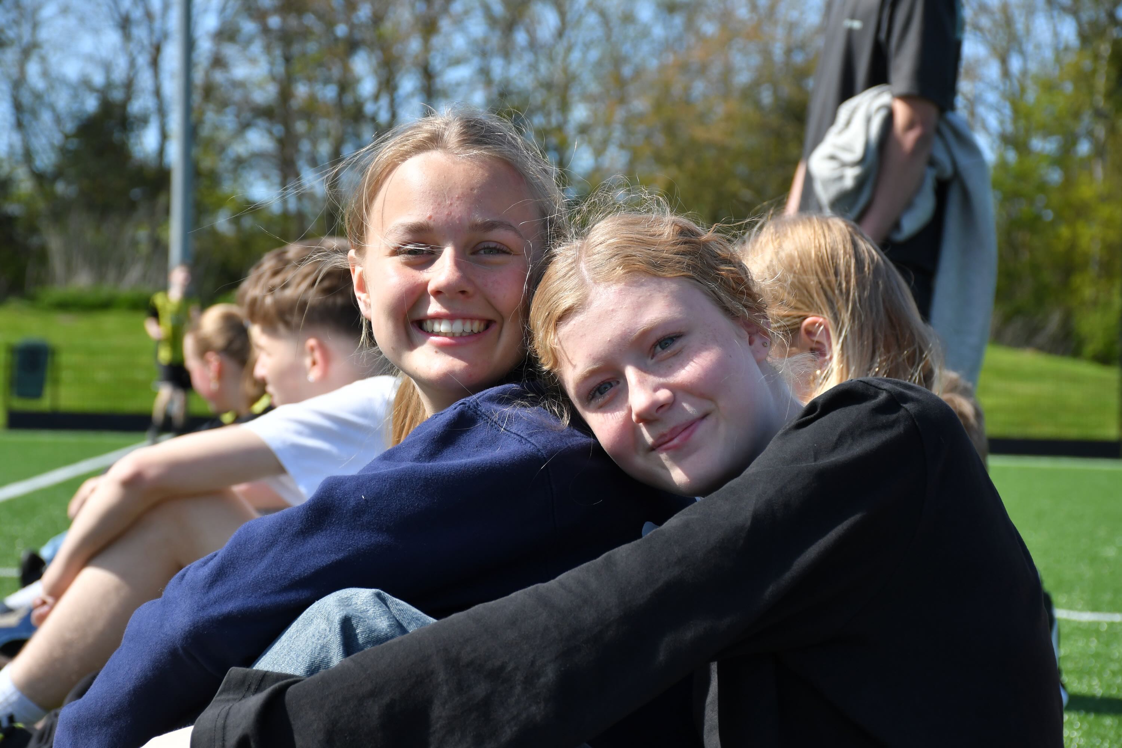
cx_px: 561
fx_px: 3085
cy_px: 374
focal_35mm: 99
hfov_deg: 20.6
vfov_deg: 13.8
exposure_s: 1/1600
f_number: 6.3
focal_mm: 66
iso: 400
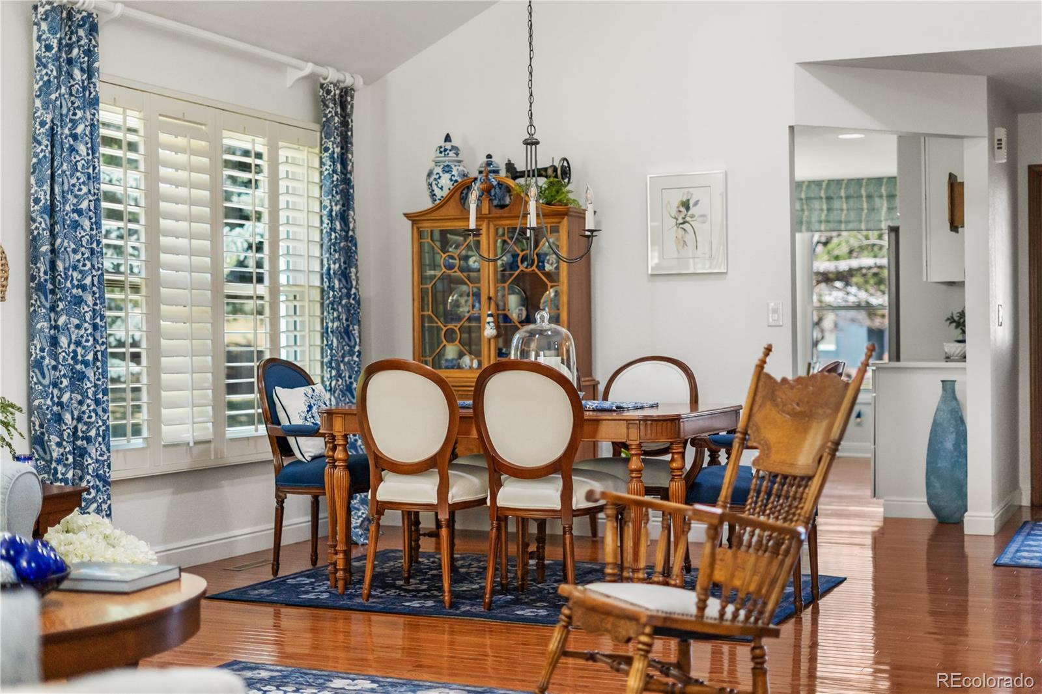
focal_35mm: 50
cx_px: 521
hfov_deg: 39.6
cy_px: 347
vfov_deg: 27.0
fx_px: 1447
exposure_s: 1/1250
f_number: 1.8
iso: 1600
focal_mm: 50
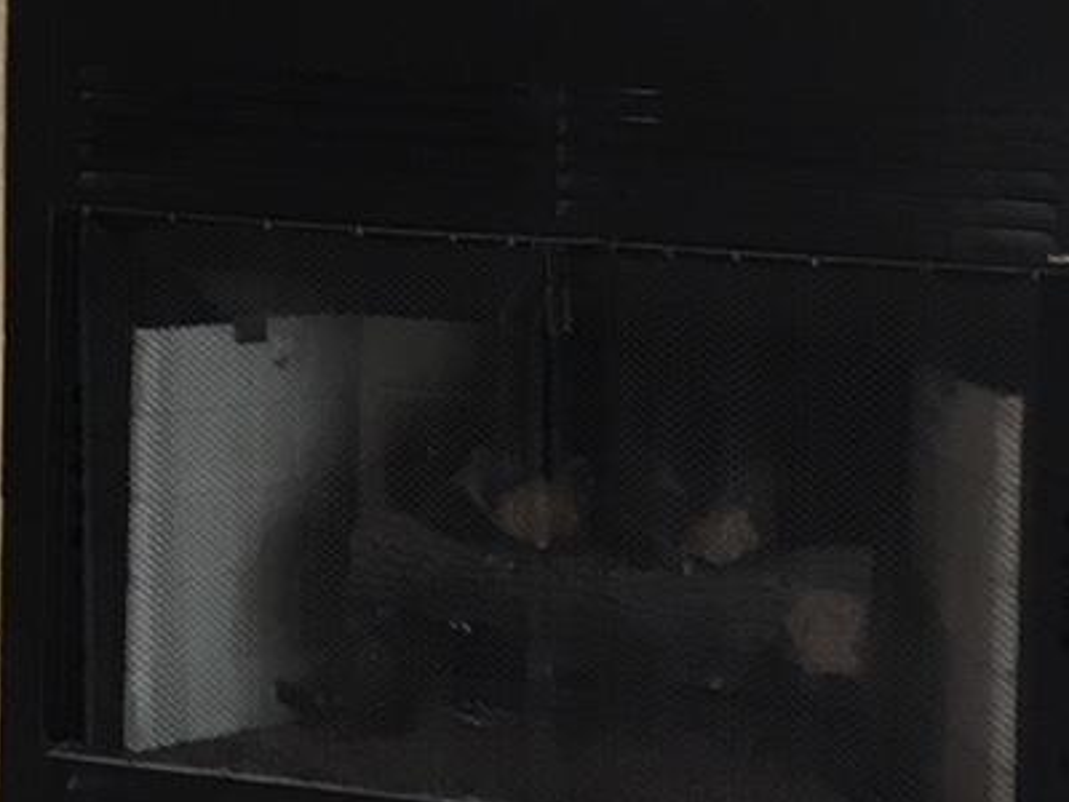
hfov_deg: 12.3
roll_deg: +0.2
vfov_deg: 10.0
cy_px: -249
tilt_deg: -1.5
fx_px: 4509
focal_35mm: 146
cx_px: -877
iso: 50
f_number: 2.2
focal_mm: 4.15
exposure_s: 1/30
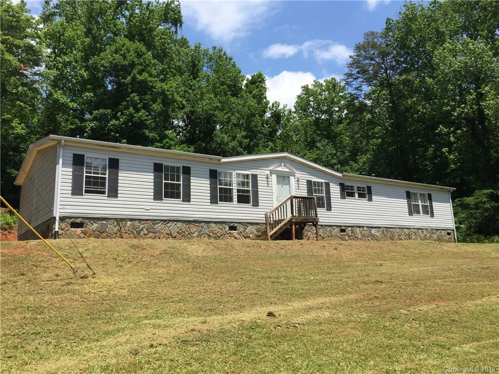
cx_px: 250
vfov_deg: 48.2
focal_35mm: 29
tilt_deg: +12.5
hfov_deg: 61.7
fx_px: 418
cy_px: 187
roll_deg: +0.6
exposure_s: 1/1980
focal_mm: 4.15
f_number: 2.2
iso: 32
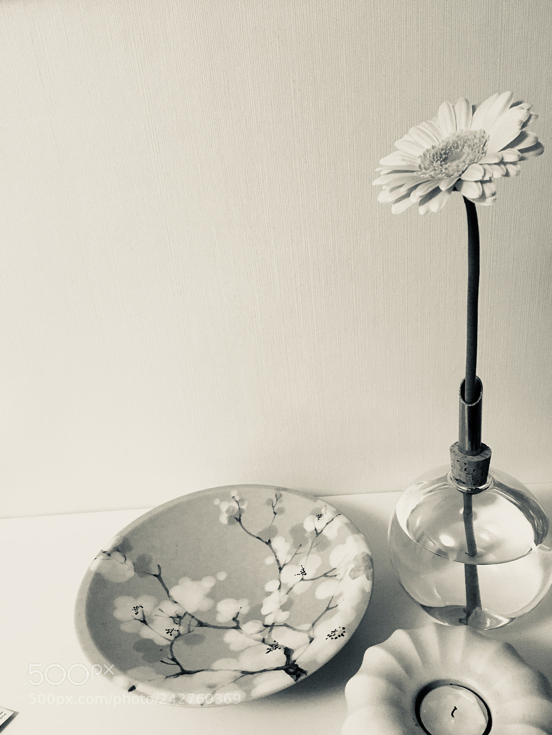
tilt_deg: -24.7
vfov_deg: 61.7
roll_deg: +5.1
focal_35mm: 29
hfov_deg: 48.2
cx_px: 276
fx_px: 617
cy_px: 368
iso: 250
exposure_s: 1/17
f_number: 2.2
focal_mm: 4.15
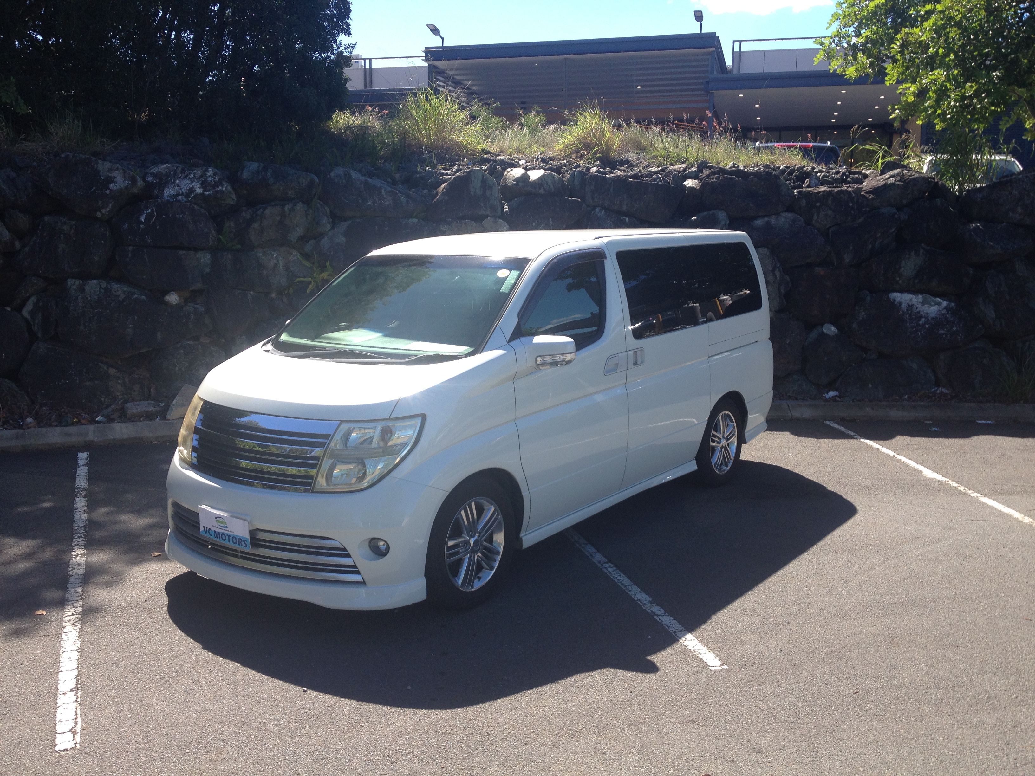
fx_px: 1046
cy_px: 388
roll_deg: -1.3
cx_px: 518
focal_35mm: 35
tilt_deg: -15.8
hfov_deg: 52.6
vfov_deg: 40.7
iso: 50
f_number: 2.4
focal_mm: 4.28
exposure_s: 1/717
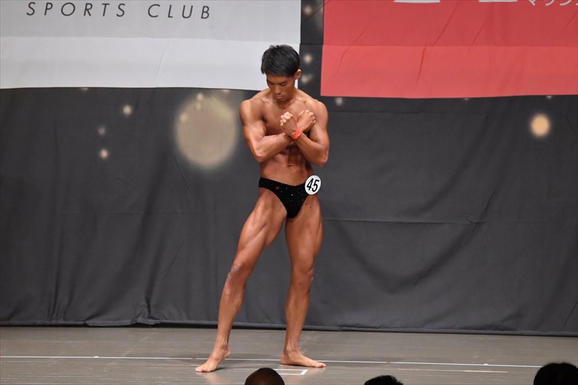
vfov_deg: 6.1
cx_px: 289
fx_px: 3611
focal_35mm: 225
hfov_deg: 9.2
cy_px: 192
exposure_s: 1/400
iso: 6400
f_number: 5.6
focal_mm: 150
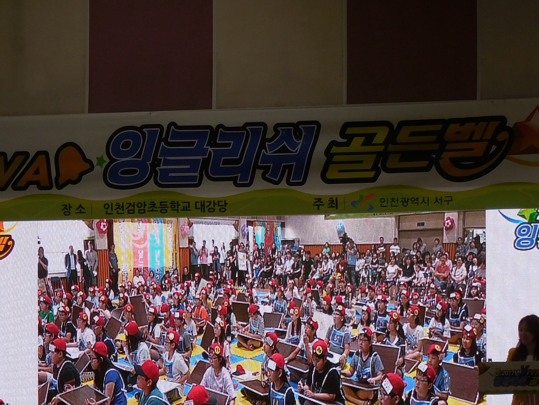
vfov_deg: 8.6
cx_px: 257
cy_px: 344
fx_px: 2694
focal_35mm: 173
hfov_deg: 11.4
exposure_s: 1/60
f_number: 5
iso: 125
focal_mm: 17.7
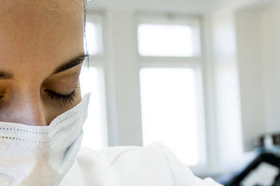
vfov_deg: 16.4
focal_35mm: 82
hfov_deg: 24.6
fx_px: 638
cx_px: 83
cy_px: 162
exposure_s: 1/250
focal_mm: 25
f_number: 3.8
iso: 200
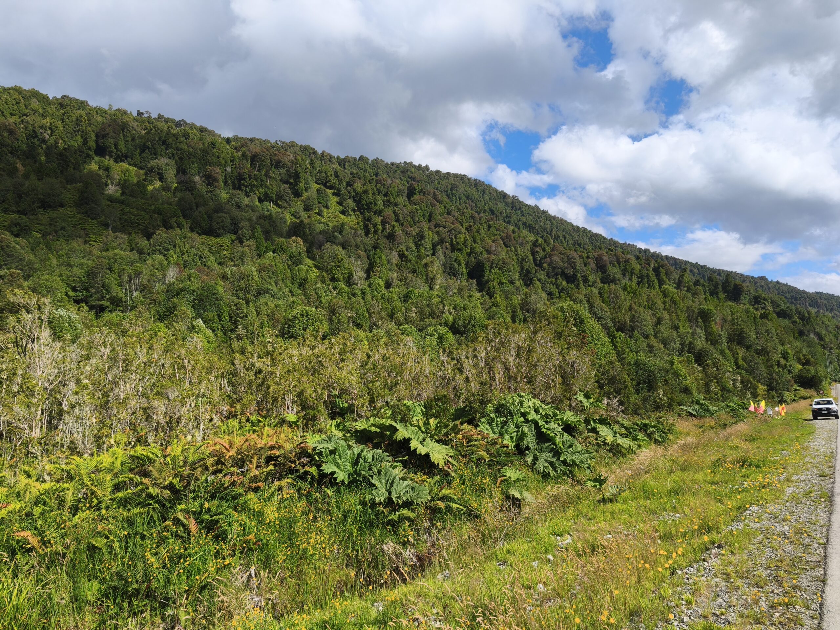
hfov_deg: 73.9
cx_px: 420
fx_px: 558
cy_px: 315
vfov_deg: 58.9
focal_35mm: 23
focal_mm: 5.35
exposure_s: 1/3241
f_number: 1.7
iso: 50
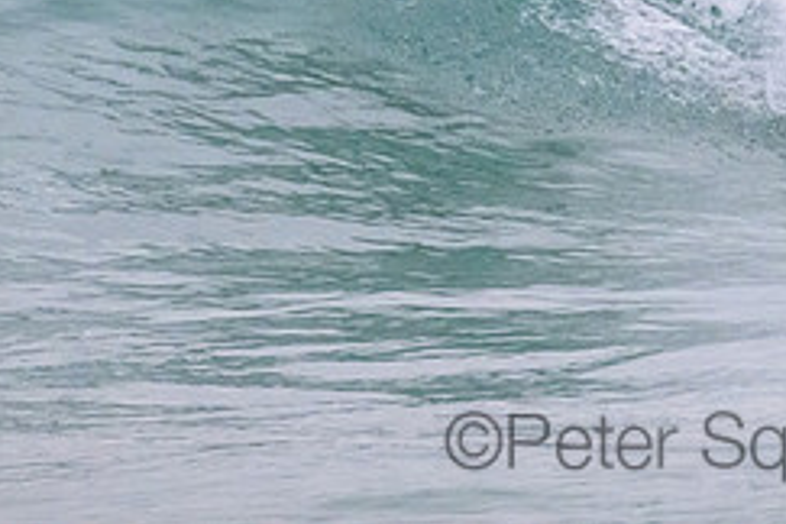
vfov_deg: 0.7
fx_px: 41633
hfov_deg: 1.1
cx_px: 695
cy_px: -95
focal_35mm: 1907
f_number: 11
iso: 10000
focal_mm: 800
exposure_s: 1/1600
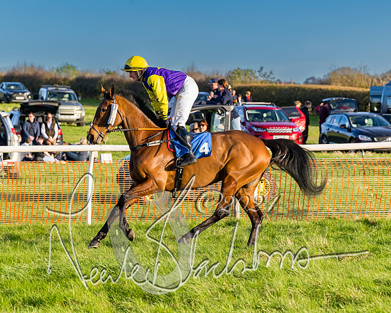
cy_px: 155
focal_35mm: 150
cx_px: 176
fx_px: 1730
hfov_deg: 12.9
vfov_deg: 10.3
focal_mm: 80
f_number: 3.5
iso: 400
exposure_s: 1/1600
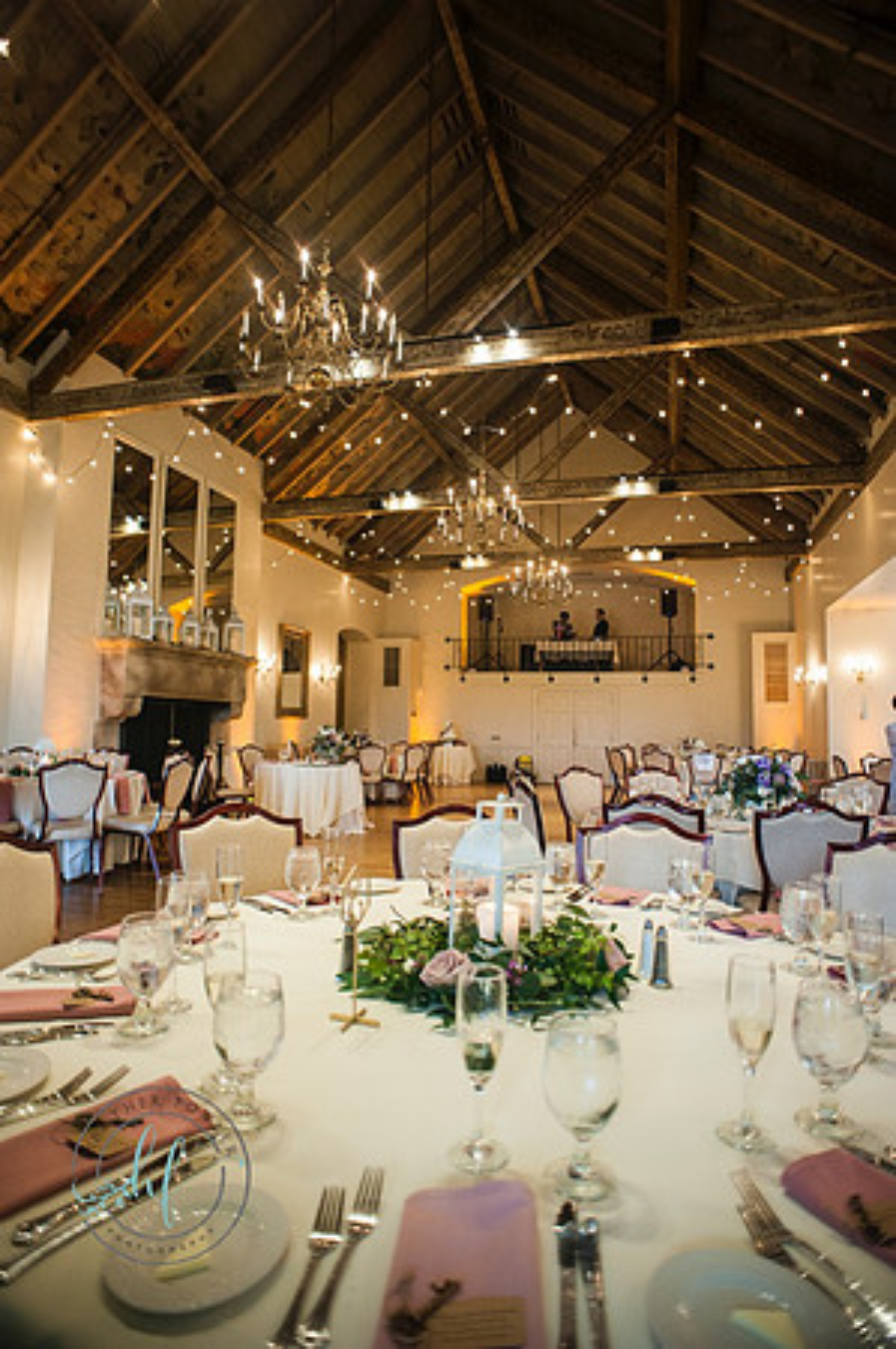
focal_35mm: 20
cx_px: 448
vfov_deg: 84.0
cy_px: 674
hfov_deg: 61.8
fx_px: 748
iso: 1600
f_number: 0.92
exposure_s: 1.02
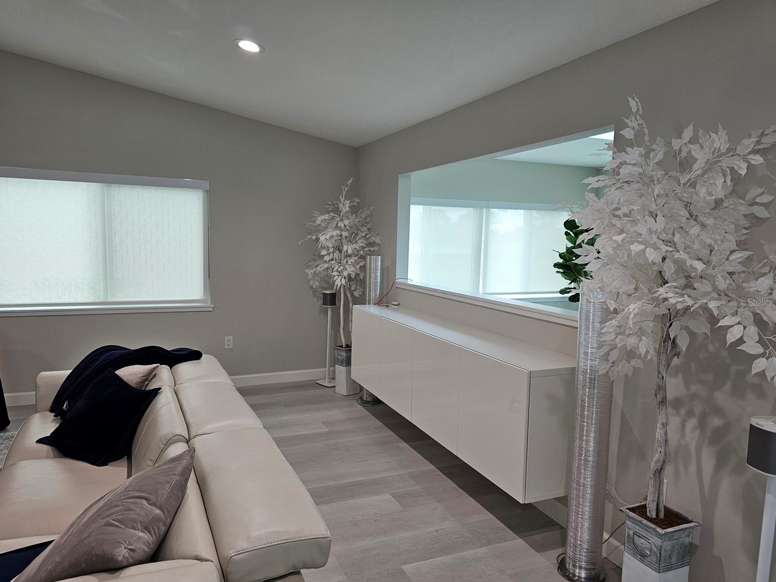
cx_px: 390
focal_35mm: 24
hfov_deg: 71.6
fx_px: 538
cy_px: 302
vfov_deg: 56.8
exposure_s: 1/120
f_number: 1.7
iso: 100
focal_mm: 6.3
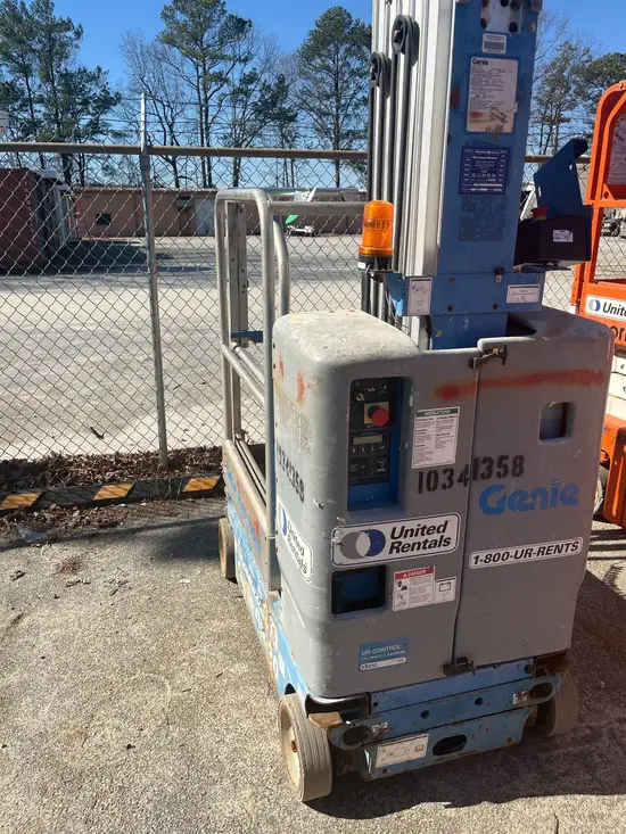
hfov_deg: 53.1
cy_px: 417
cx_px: 313
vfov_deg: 67.3
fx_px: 627
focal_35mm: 26
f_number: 1.6
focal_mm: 5.1
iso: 50
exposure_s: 1/3745
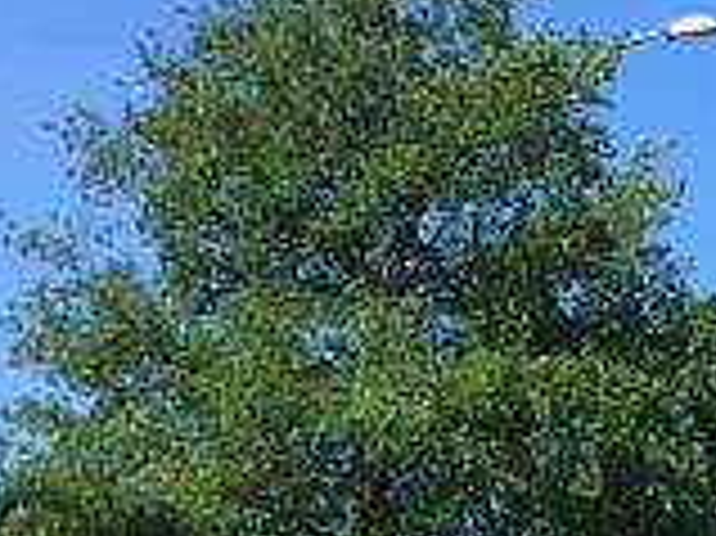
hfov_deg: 13.2
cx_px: 1130
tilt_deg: +3.8
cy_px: 703
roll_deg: -1.3
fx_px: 2894
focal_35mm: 140
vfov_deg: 10.4
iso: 25
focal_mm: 4.15
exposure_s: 1/927
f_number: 2.2
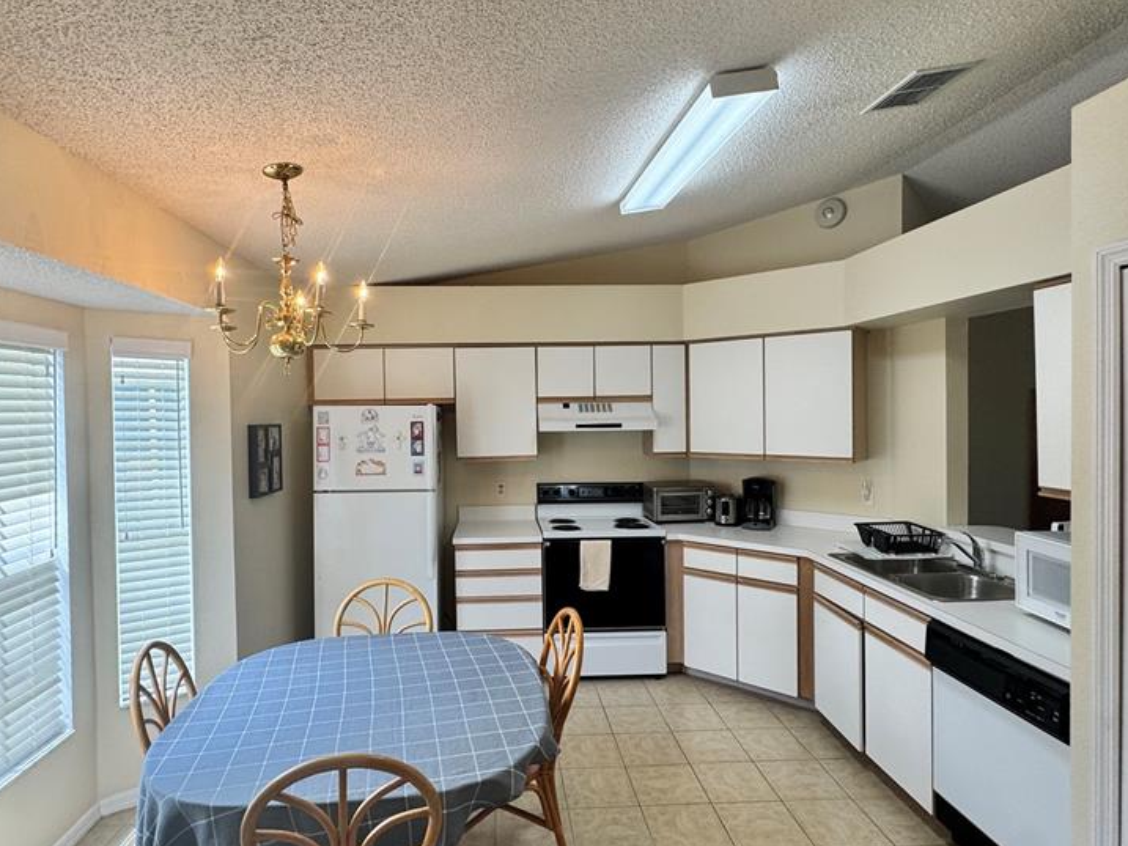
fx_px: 652
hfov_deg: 81.6
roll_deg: +0.3
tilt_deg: +0.0
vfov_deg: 66.0
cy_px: 423
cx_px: 518
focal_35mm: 20
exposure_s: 1/120
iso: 80
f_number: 2.2
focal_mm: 2.22
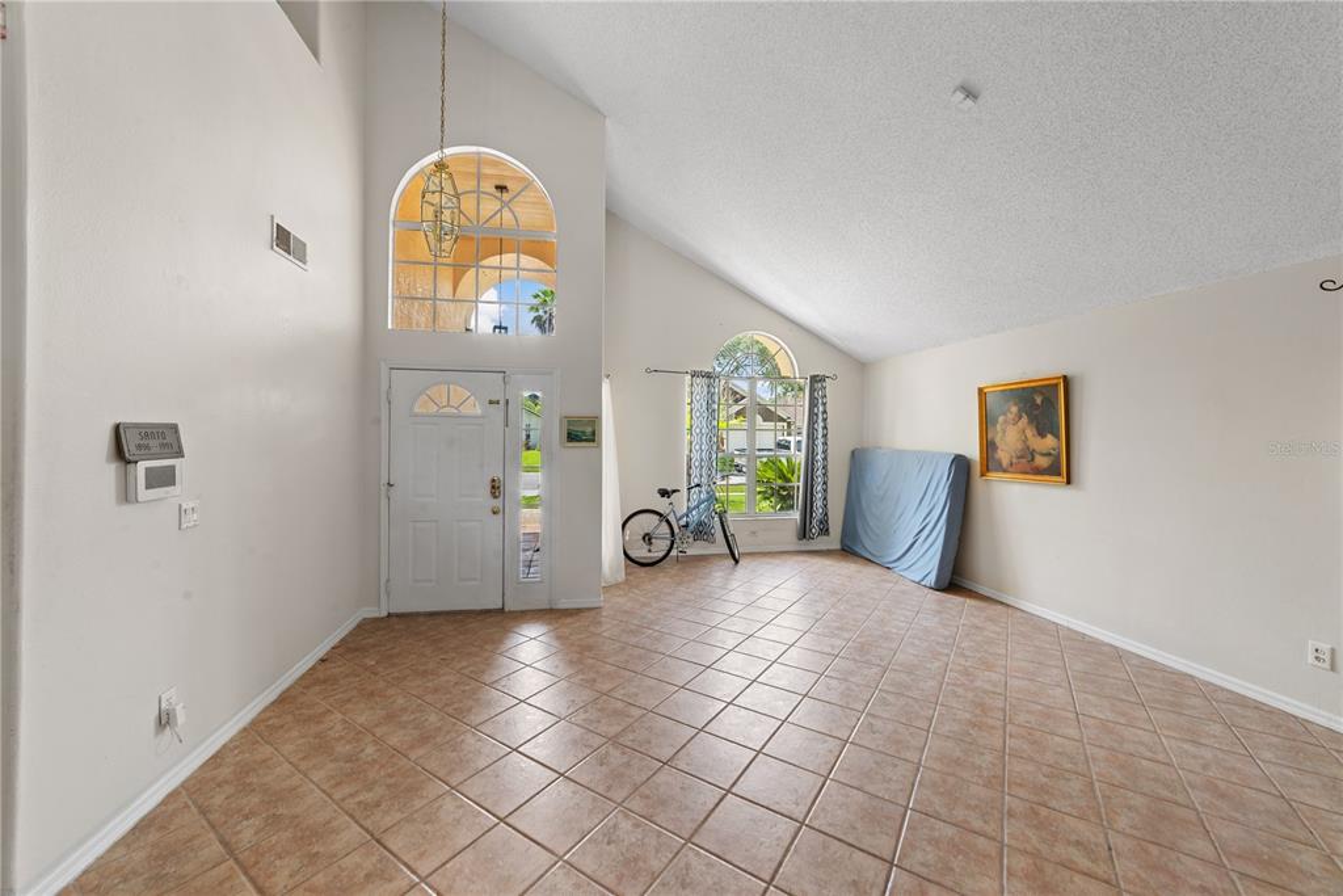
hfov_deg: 104.2
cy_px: 448
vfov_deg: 81.2
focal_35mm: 14
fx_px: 522
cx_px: 672
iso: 160
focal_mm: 14
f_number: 11
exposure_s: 1/3
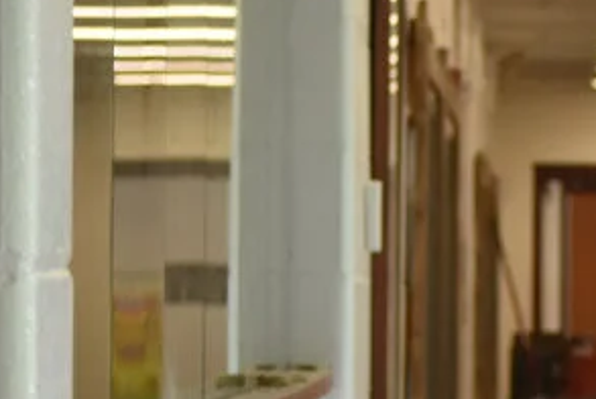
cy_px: 696
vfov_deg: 3.1
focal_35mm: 450
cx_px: 870
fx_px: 7453
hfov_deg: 4.6
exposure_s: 1/125
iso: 800
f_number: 5.6
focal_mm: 55
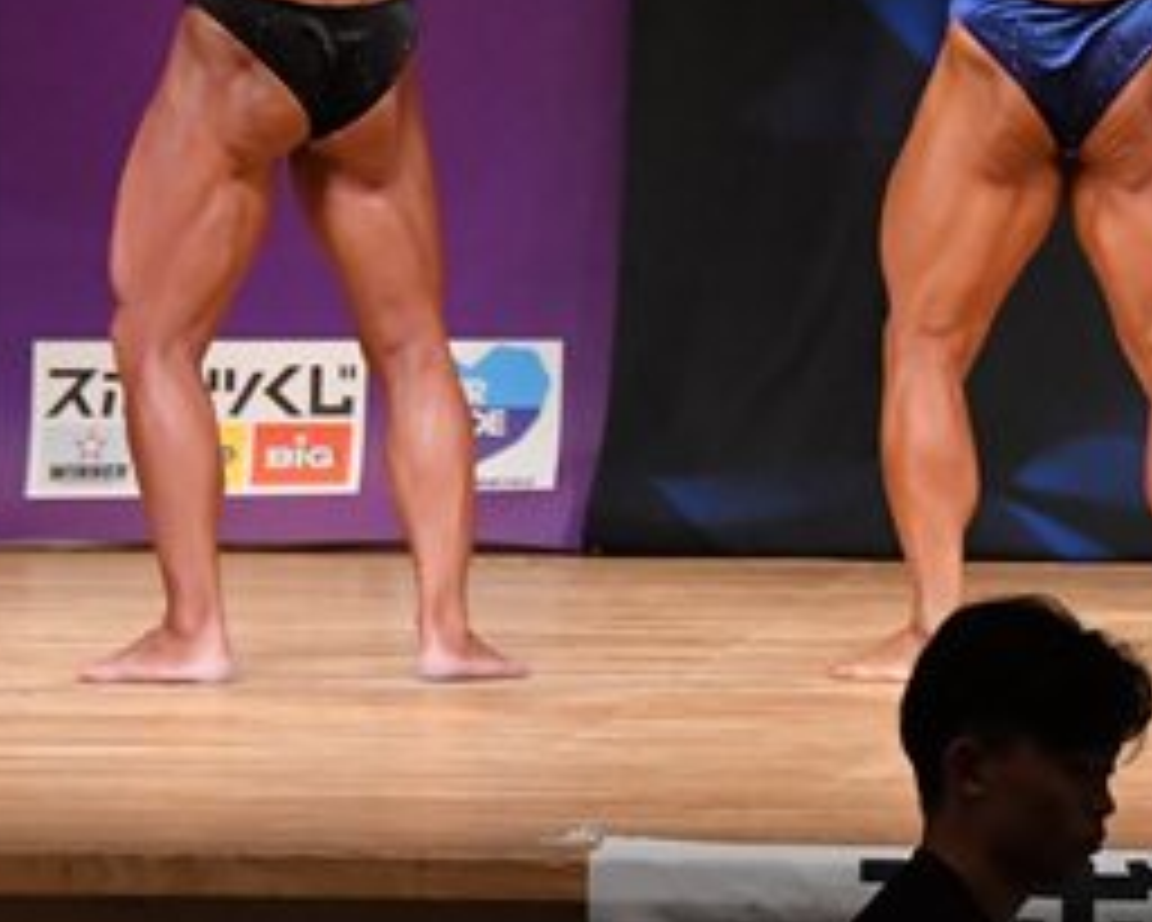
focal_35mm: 519
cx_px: 736
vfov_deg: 3.0
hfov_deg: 3.7
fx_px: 17702
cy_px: -121
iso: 5000
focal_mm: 122
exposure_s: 1/400
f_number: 5.6
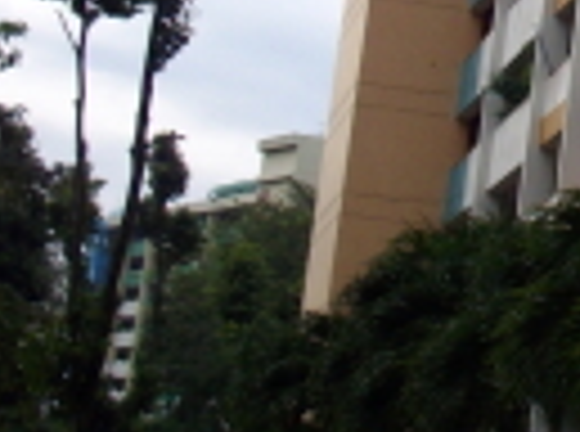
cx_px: 976
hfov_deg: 11.8
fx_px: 2640
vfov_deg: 9.0
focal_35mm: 158
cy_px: -310
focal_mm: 6.2
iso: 80
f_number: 5.6
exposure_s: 1/160
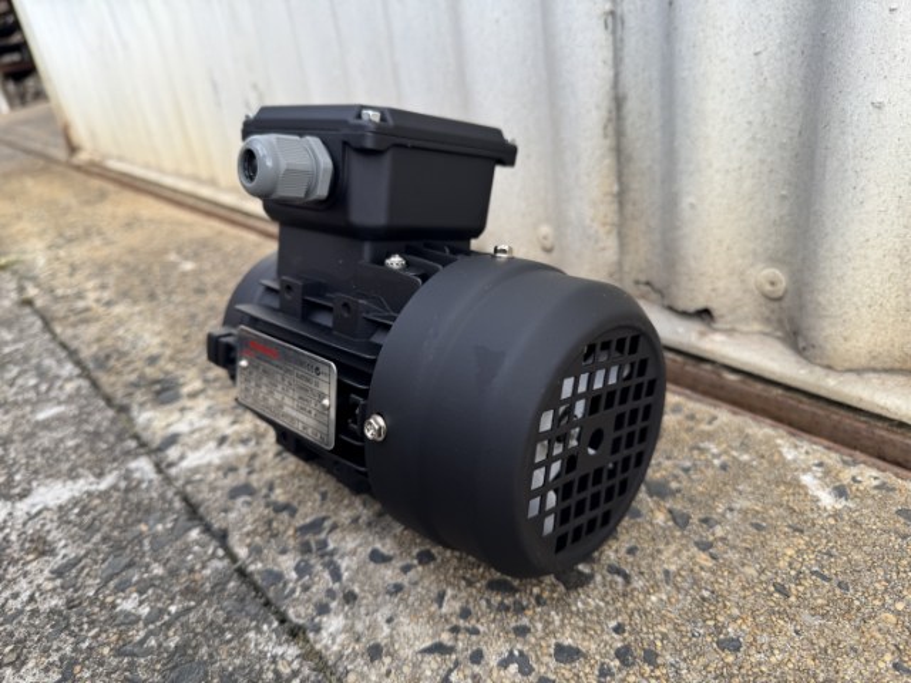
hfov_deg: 71.6
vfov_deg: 56.8
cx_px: 456
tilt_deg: -25.6
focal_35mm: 24
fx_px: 632
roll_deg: +8.7
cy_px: 342
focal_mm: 6.76
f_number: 1.78
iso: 80
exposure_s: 1/510
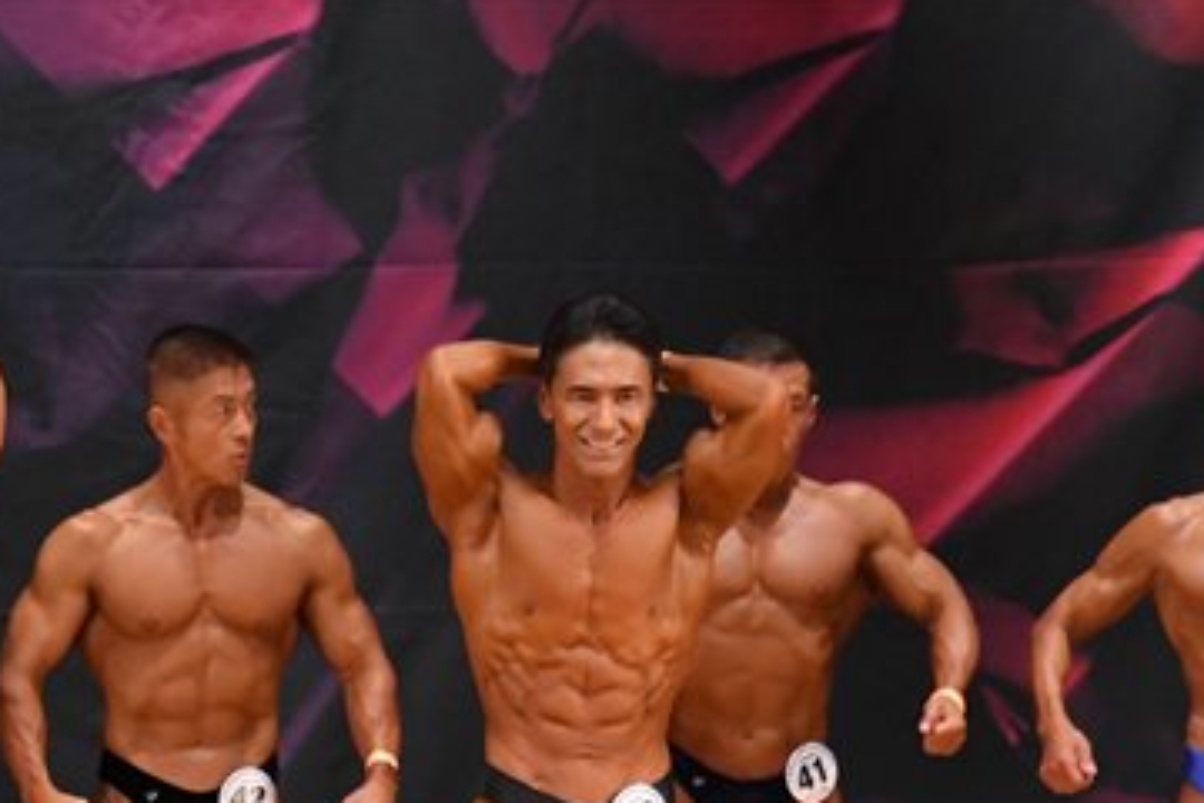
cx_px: -38
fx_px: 15617
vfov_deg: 2.9
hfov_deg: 4.4
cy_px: 853
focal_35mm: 467
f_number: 5.6
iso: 5000
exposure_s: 1/400
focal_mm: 145
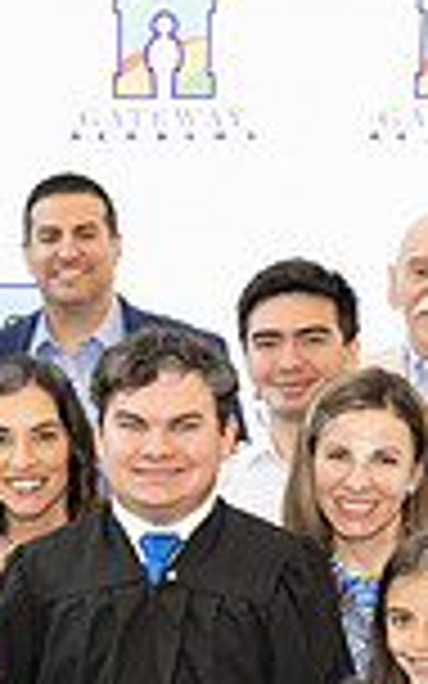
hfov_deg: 10.4
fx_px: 2352
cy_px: 776
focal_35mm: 126
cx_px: 108
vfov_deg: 16.0
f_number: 5.6
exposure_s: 1/200
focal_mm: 30.5
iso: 800
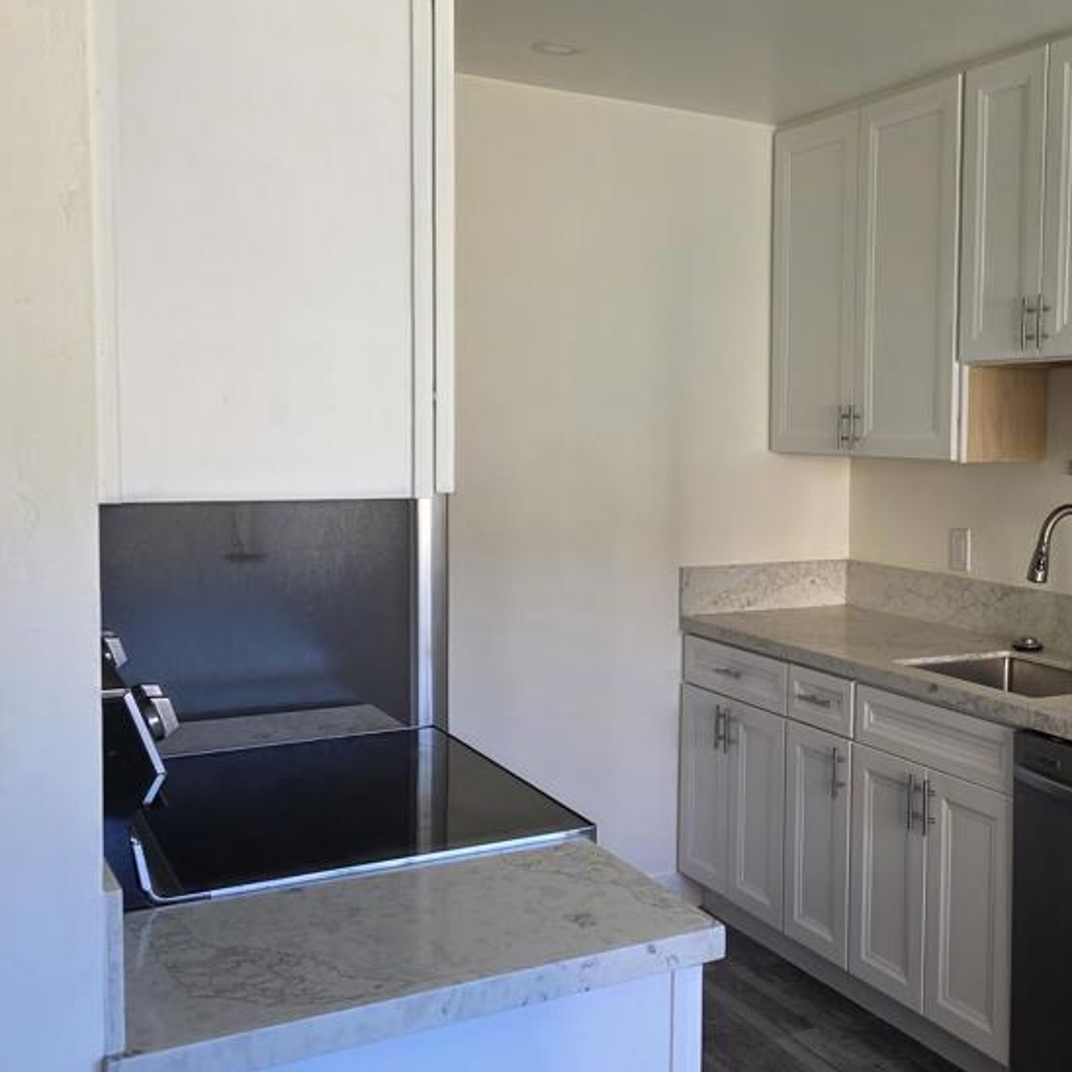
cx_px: 794
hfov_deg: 42.6
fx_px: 1331
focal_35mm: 38
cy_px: 528
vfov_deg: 43.9
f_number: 1.7
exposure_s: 1/120
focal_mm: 6.3
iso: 125
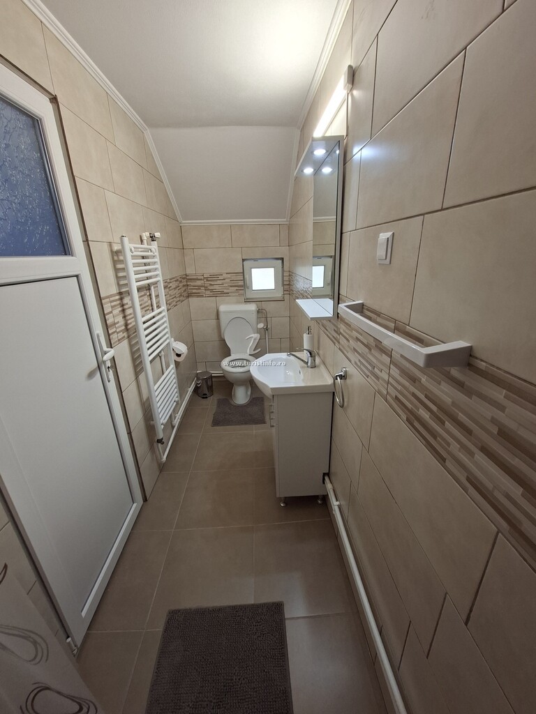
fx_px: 268
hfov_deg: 89.9
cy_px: 357
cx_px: 268
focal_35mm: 13
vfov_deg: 106.2
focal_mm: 1.74
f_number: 2.2
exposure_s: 1/40
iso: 50
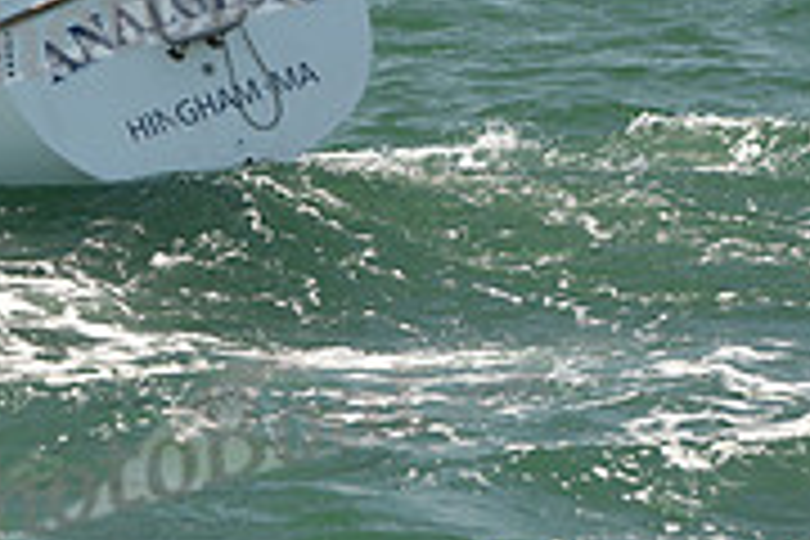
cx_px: -315
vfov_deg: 6.0
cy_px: -182
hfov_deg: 8.9
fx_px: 5085
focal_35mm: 226
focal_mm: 70
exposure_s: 1/800
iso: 250
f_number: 4.5
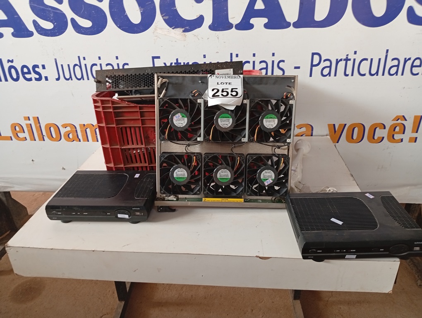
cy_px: 159
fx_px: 330
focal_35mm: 27
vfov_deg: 51.5
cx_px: 211
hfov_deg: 65.2
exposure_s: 1/30
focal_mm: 3.98
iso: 223
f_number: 1.8
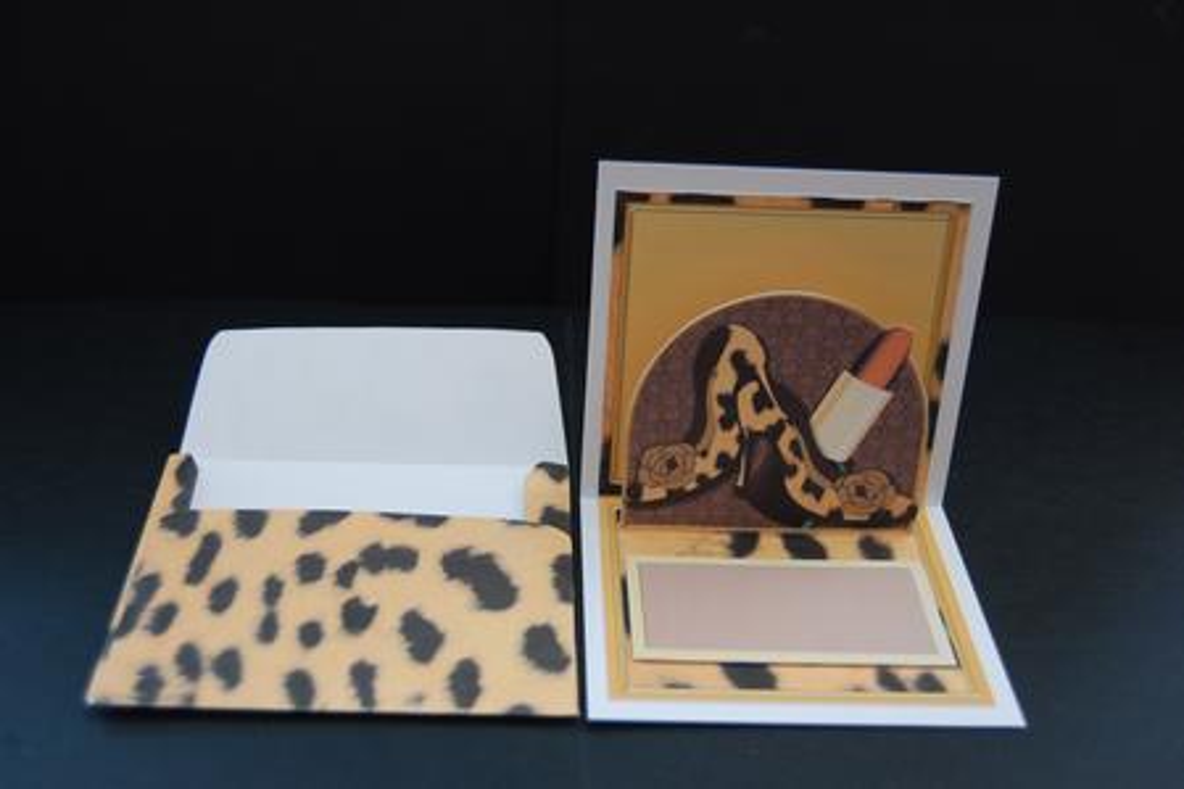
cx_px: 592
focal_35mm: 52
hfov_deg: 37.9
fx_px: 1726
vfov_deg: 25.7
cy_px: 394
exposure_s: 1/50
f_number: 4.8
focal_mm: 35
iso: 400
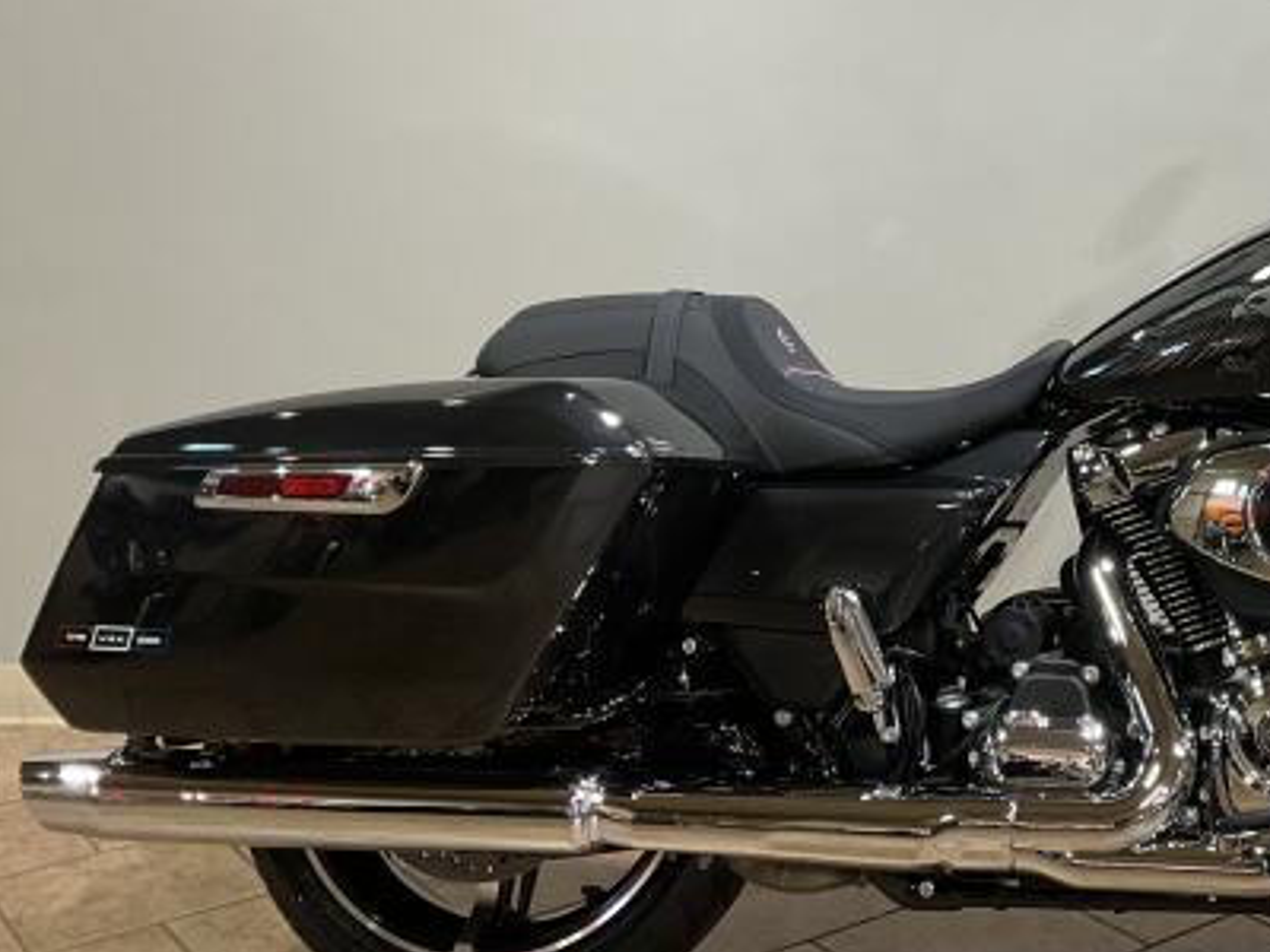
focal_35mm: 58
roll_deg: +1.2
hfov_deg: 31.7
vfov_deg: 25.0
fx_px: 2128
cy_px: 279
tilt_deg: -8.9
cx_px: 1140
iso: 80
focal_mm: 3
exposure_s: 1/60
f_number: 1.8
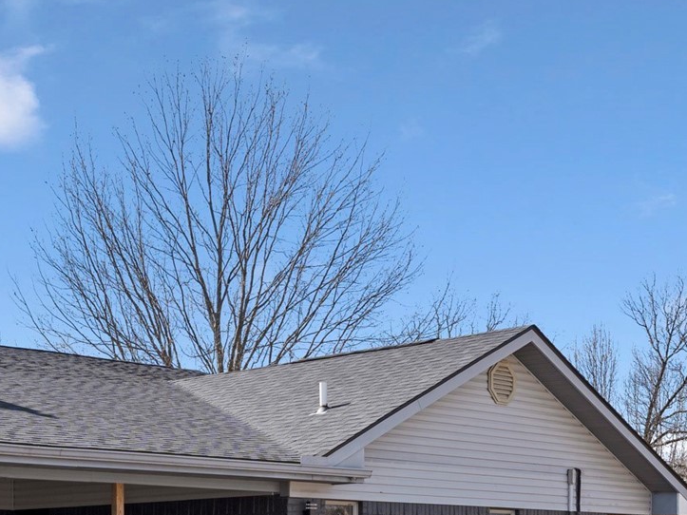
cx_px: 336
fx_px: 1327
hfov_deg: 29.0
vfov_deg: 20.6
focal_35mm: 67
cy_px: 611
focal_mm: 24.7
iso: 125
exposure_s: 1/320
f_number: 8
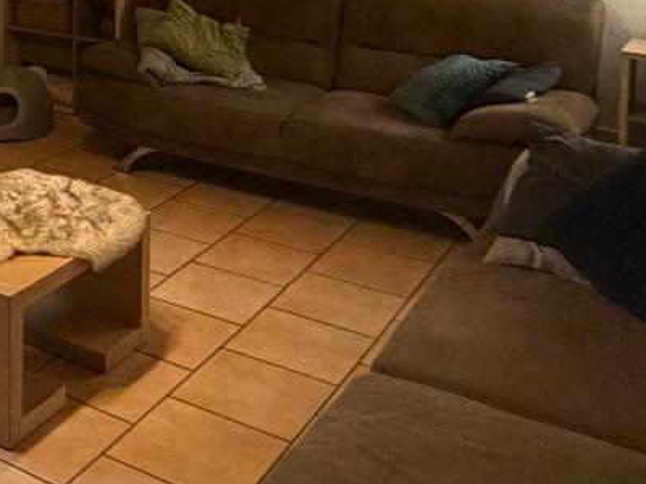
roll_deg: +0.9
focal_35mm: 56
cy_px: -106
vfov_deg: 23.7
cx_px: -57
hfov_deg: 30.8
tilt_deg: -4.0
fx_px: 1045
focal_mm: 2.22
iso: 320
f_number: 2.2
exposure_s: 1/50
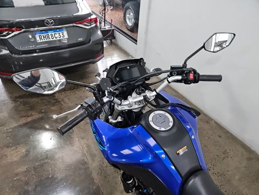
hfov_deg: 73.8
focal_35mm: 23
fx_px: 172
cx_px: 130
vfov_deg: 59.0
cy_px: 98
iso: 500
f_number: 1.8
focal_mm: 5.4
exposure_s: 1/60
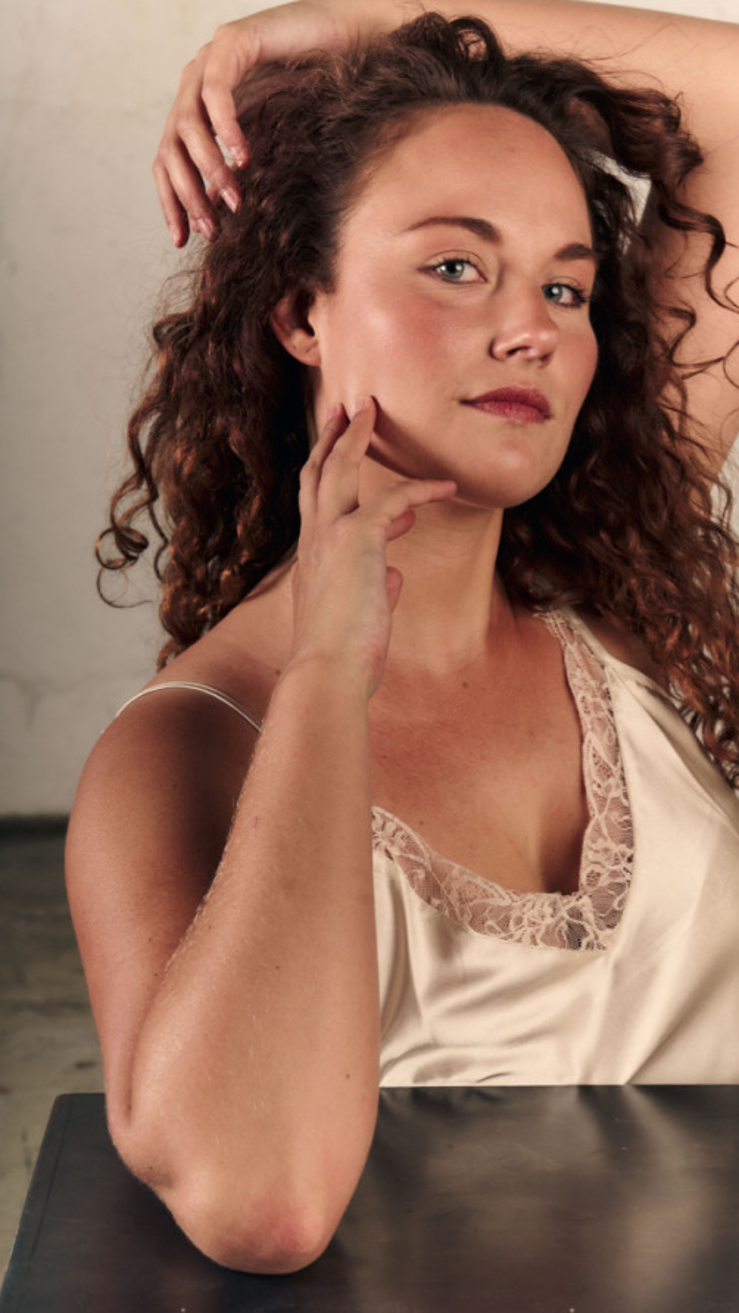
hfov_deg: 16.3
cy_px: 652
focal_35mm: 74
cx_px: 402
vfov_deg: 28.6
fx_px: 2577
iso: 160
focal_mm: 70
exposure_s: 1/250
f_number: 9
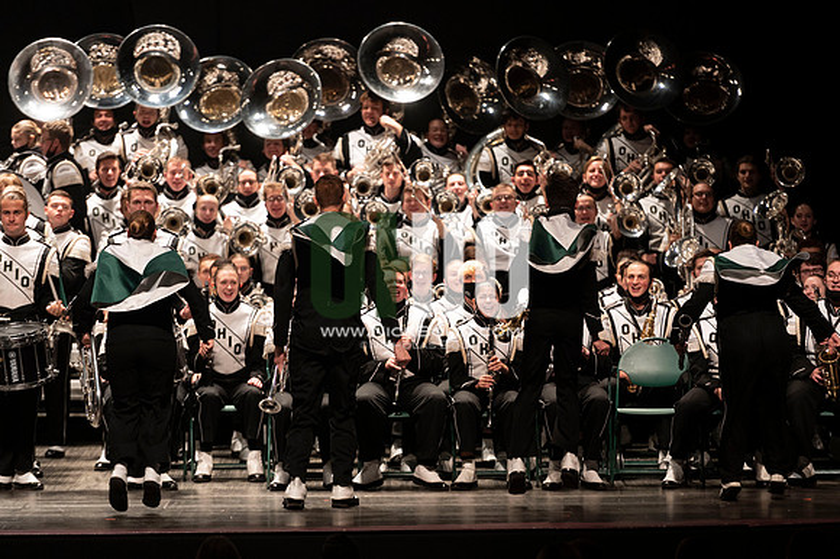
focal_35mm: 200
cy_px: 280
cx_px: 420
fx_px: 4664
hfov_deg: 10.3
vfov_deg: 6.9
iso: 2500
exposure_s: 1/500
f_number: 2.8
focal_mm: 200
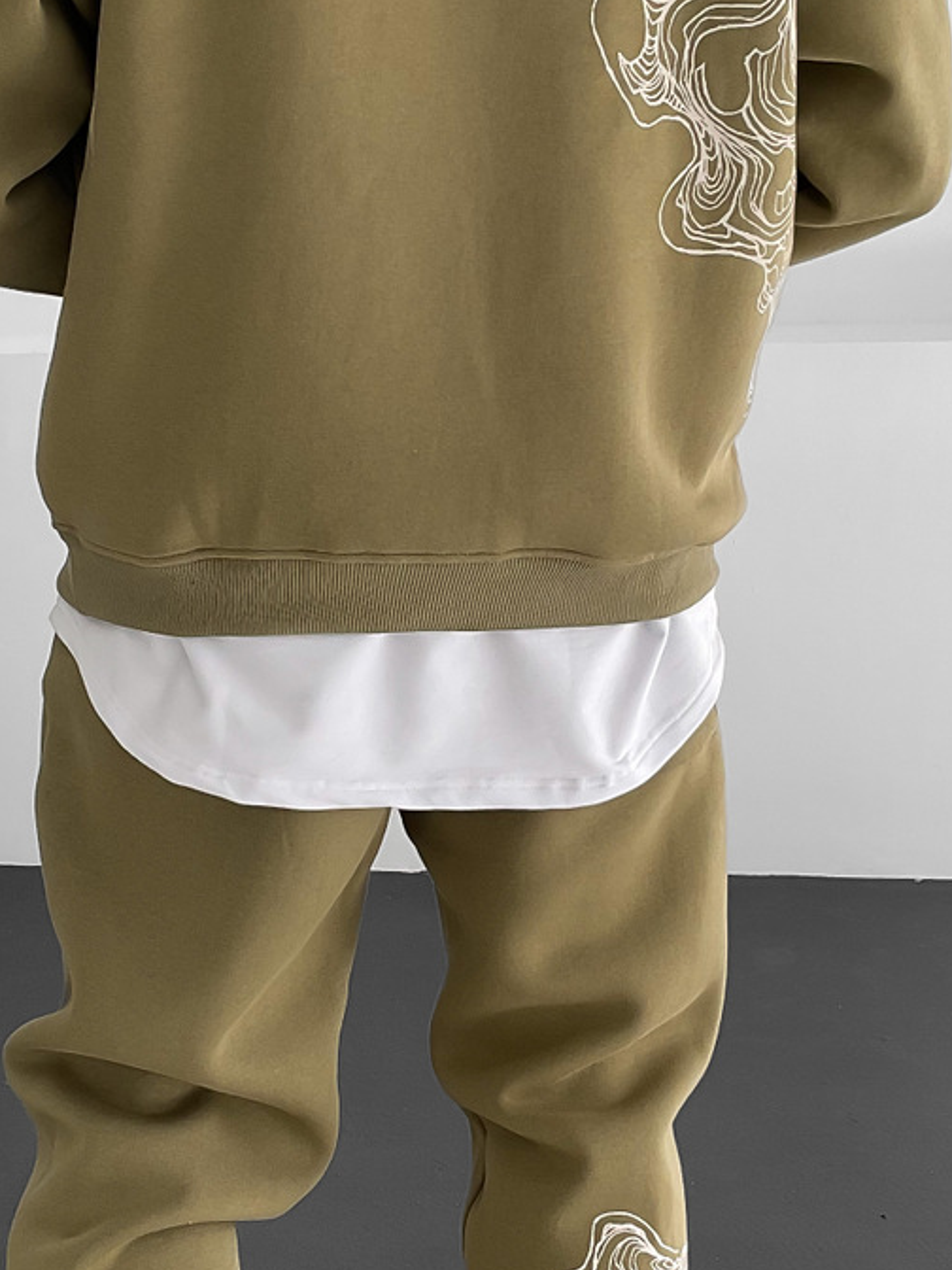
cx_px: 329
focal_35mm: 69
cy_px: 646
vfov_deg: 28.2
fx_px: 2530
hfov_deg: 21.2
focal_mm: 3
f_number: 1.8
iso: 16
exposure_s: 1/150
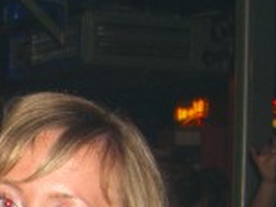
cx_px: -153
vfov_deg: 9.4
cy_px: 387
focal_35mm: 149
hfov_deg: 12.5
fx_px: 1189
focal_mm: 7.9
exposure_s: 1/60
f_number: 2.8
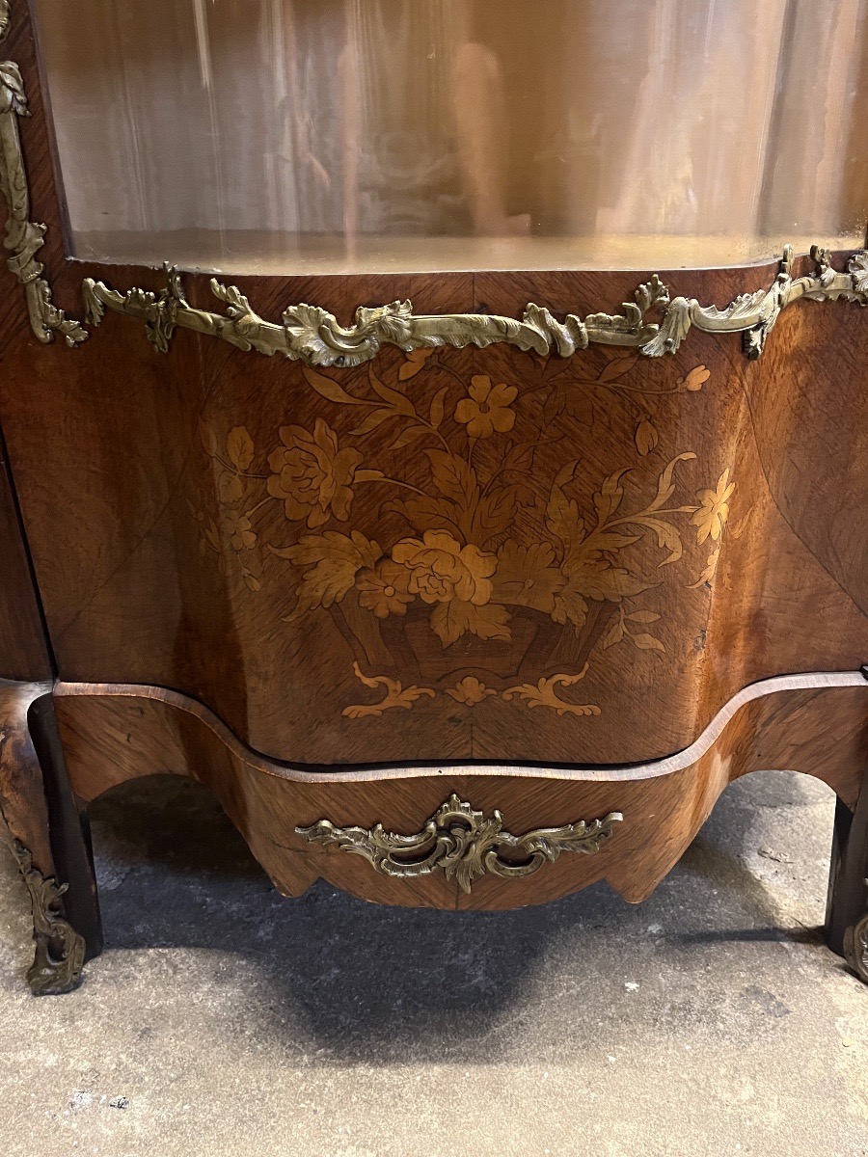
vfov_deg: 67.3
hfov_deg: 53.1
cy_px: 578
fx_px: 869
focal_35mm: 26
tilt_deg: -23.3
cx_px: 434
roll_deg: +0.1
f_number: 1.6
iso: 500
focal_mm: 5.1
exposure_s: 1/25
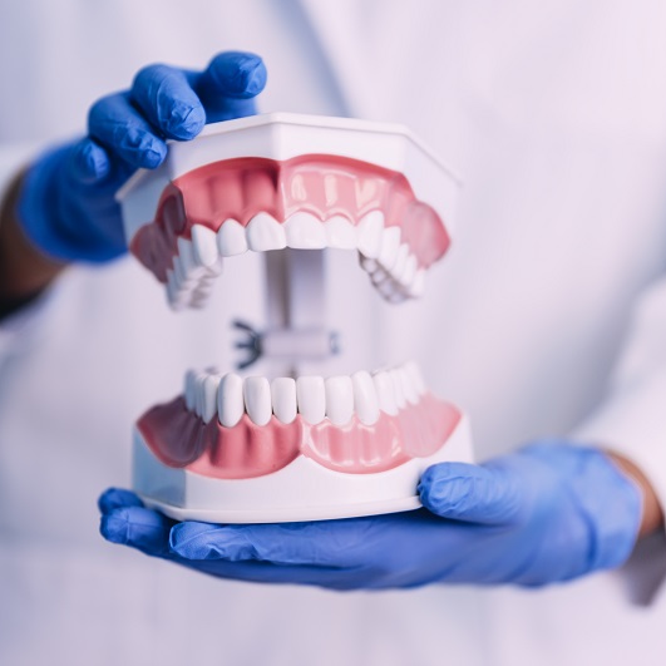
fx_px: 5572
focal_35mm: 256
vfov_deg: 6.8
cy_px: 332
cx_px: 291
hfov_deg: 6.8
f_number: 2.8
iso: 250
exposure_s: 1/200
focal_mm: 200
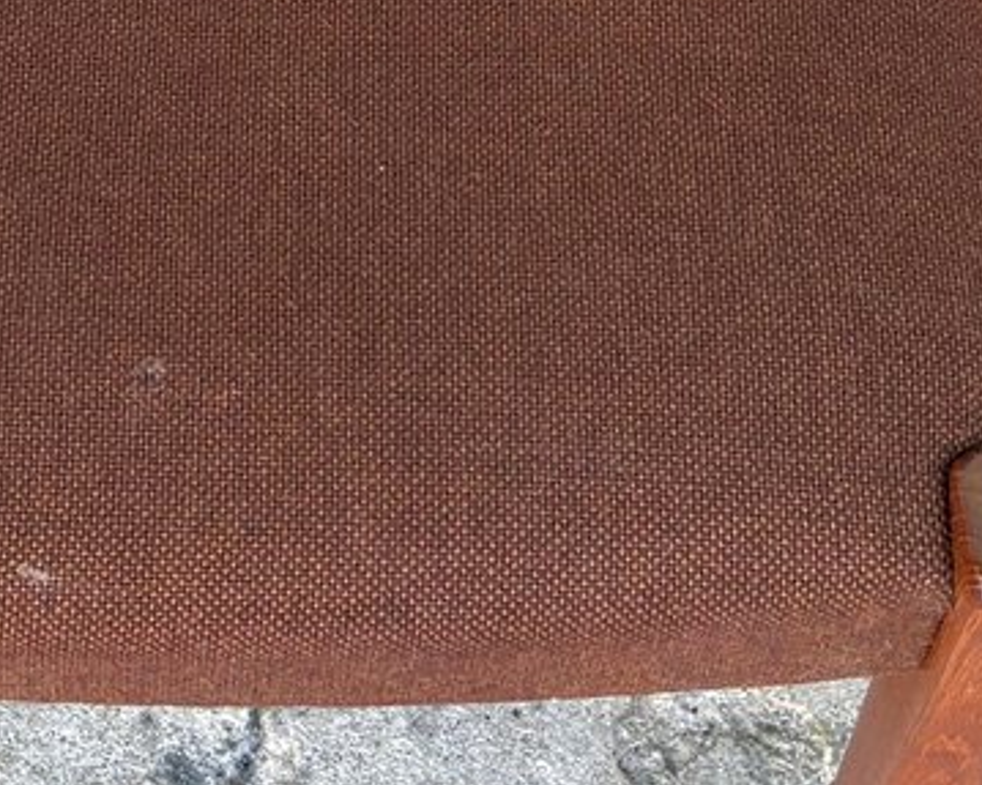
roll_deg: -2.1
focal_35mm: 113
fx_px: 3283
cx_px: 222
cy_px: -1027
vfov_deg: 11.5
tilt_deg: -43.9
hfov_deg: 16.9
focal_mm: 5.96
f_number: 1.6
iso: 64
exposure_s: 1/133
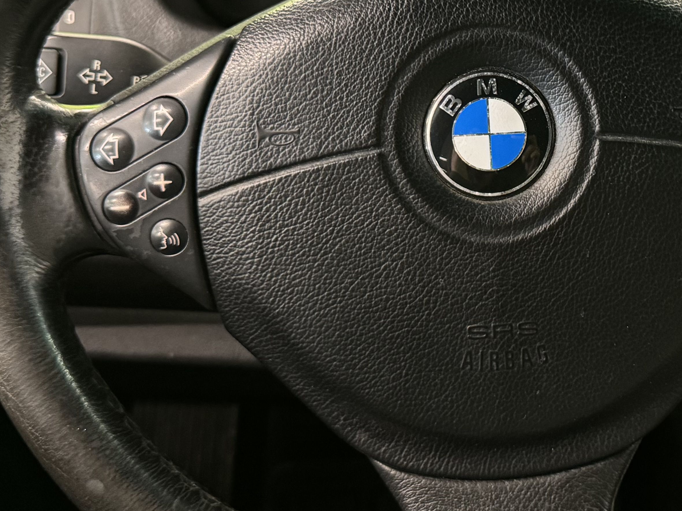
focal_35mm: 58
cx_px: 557
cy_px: 122
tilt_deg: -23.1
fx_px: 1143
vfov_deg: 24.9
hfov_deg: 32.2
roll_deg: -3.5
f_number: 1.78
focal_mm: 6.76
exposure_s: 1/50
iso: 400
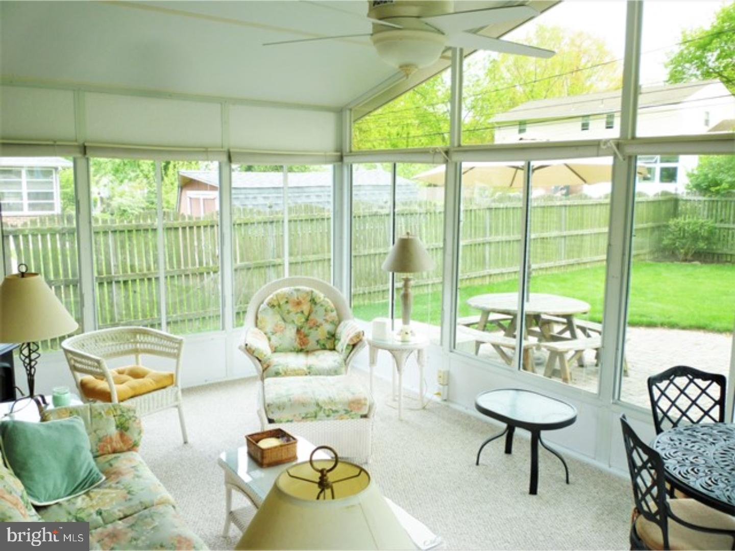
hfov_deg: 61.7
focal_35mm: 29
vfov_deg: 48.2
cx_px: 368
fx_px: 616
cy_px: 276
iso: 80
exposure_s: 1/50
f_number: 3.3
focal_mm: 5.2
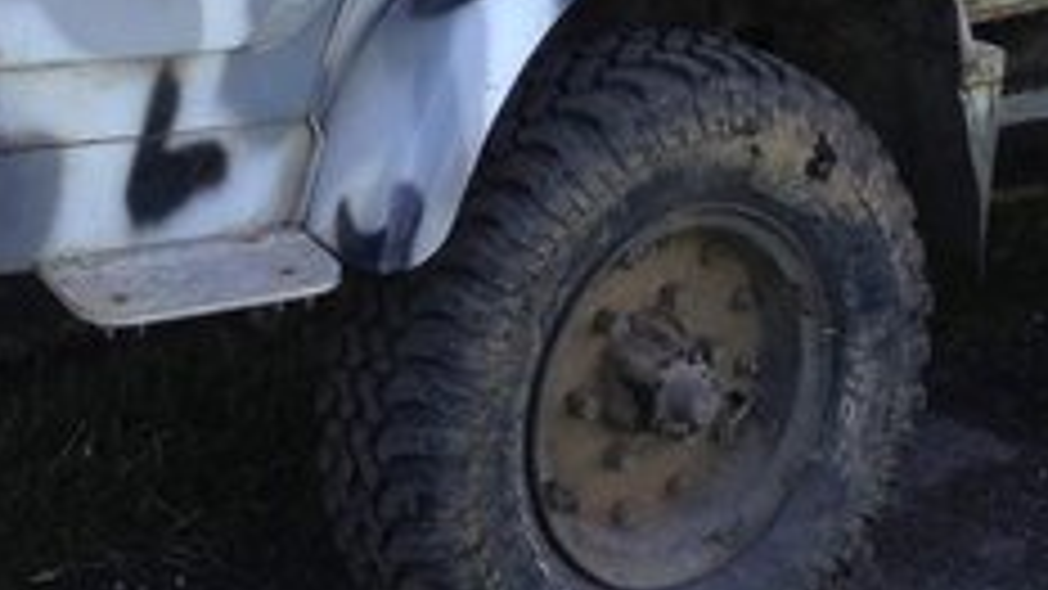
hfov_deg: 19.8
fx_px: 3001
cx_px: 549
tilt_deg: -4.8
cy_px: -381
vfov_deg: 10.7
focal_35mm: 108
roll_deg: -1.0
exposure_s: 1/250
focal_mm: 4.12
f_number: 2.4
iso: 50
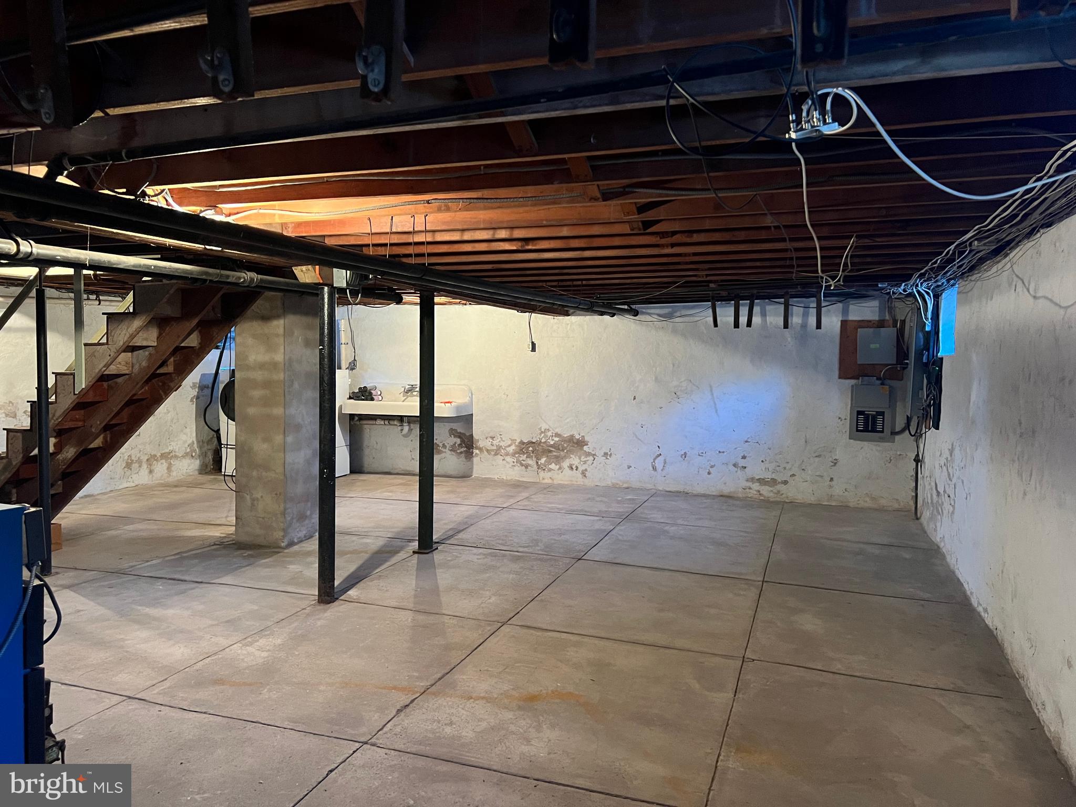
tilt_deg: -4.9
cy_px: 404
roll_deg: -0.5
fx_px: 808
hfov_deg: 67.3
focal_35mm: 26
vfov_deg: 53.1
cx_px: 538
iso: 500
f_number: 1.5
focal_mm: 5.7
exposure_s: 1/40
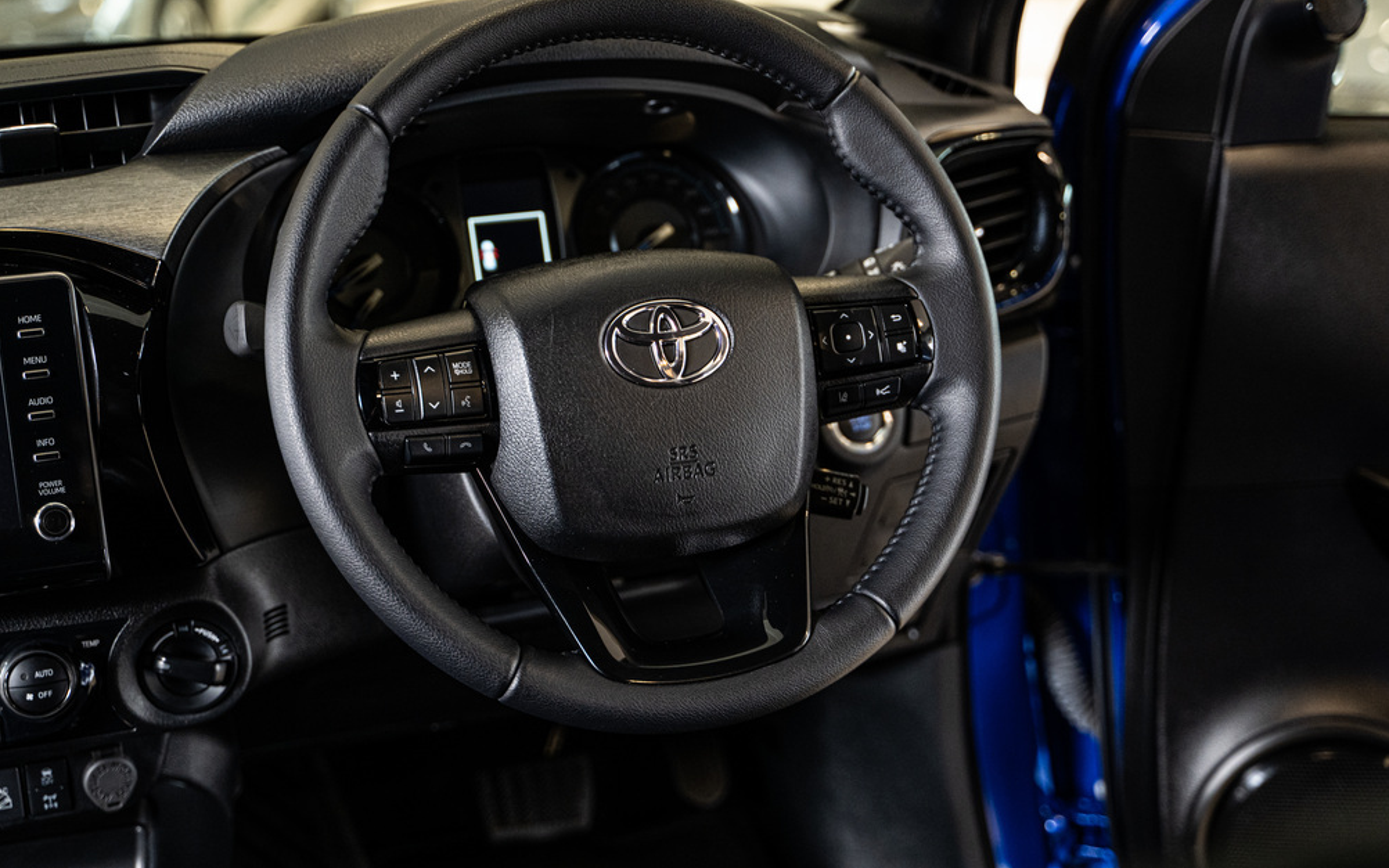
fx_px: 1969
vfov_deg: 24.9
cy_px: 397
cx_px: 683
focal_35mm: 52
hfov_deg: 38.9
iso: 1600
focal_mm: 50
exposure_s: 1/160
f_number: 2.8
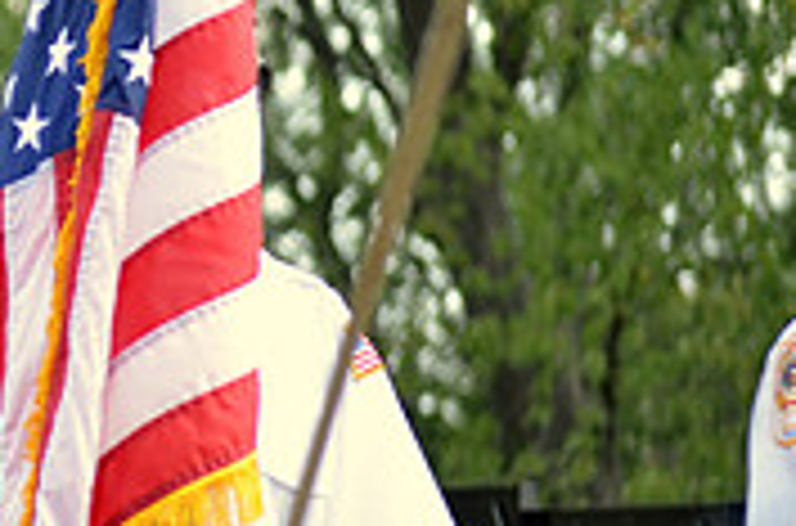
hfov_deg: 4.3
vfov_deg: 2.8
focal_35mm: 482
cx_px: -400
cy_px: 153
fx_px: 10629
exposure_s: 1/160
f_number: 5
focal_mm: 98
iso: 100
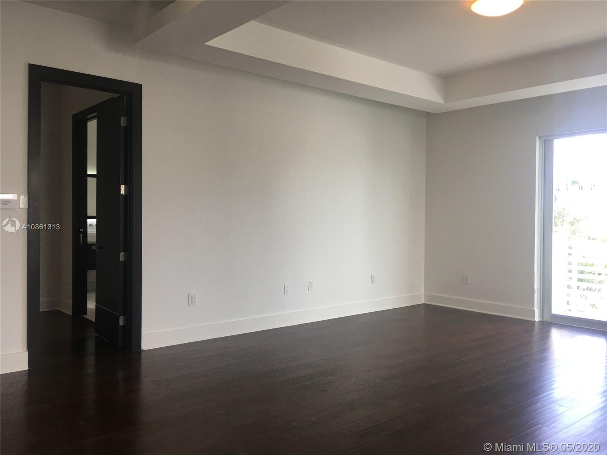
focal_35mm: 29
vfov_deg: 48.2
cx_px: 304
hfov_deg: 61.7
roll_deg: -0.7
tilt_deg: -0.6
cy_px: 228
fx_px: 509
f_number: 2.2
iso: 25
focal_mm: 4.15
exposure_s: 1/30
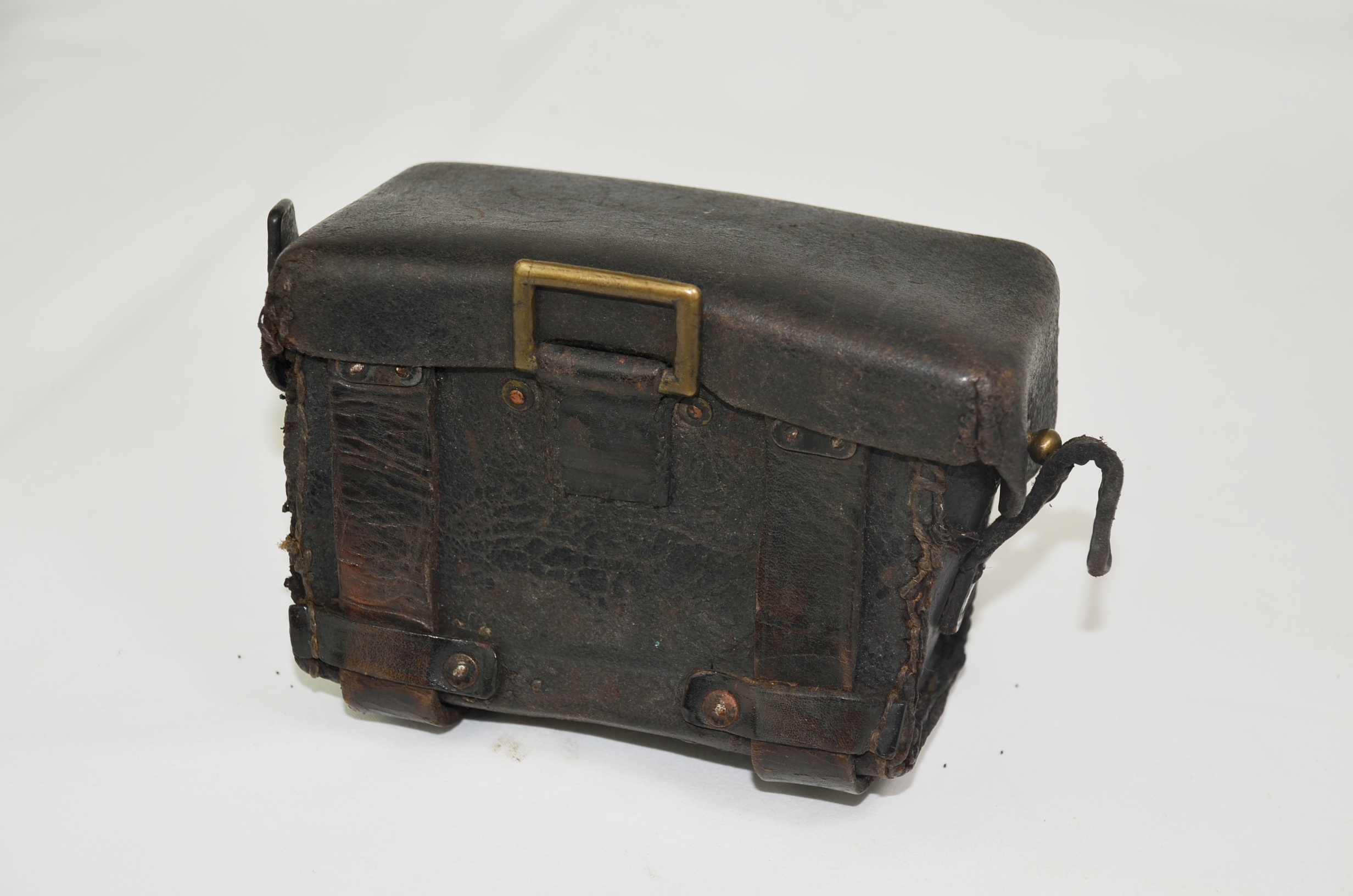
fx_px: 2475
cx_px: 676
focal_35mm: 66
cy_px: 448
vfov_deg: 20.5
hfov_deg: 30.6
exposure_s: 1/250
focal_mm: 44
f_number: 5
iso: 100
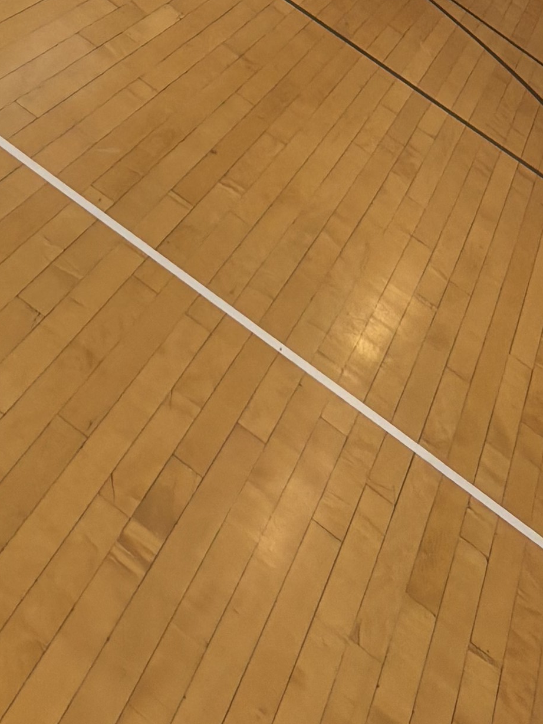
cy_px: -566
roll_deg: -31.7
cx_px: -175
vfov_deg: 14.4
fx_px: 2529
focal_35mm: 121
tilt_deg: -3.2
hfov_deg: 11.9
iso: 64
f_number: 1.6
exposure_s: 1/124
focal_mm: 5.96
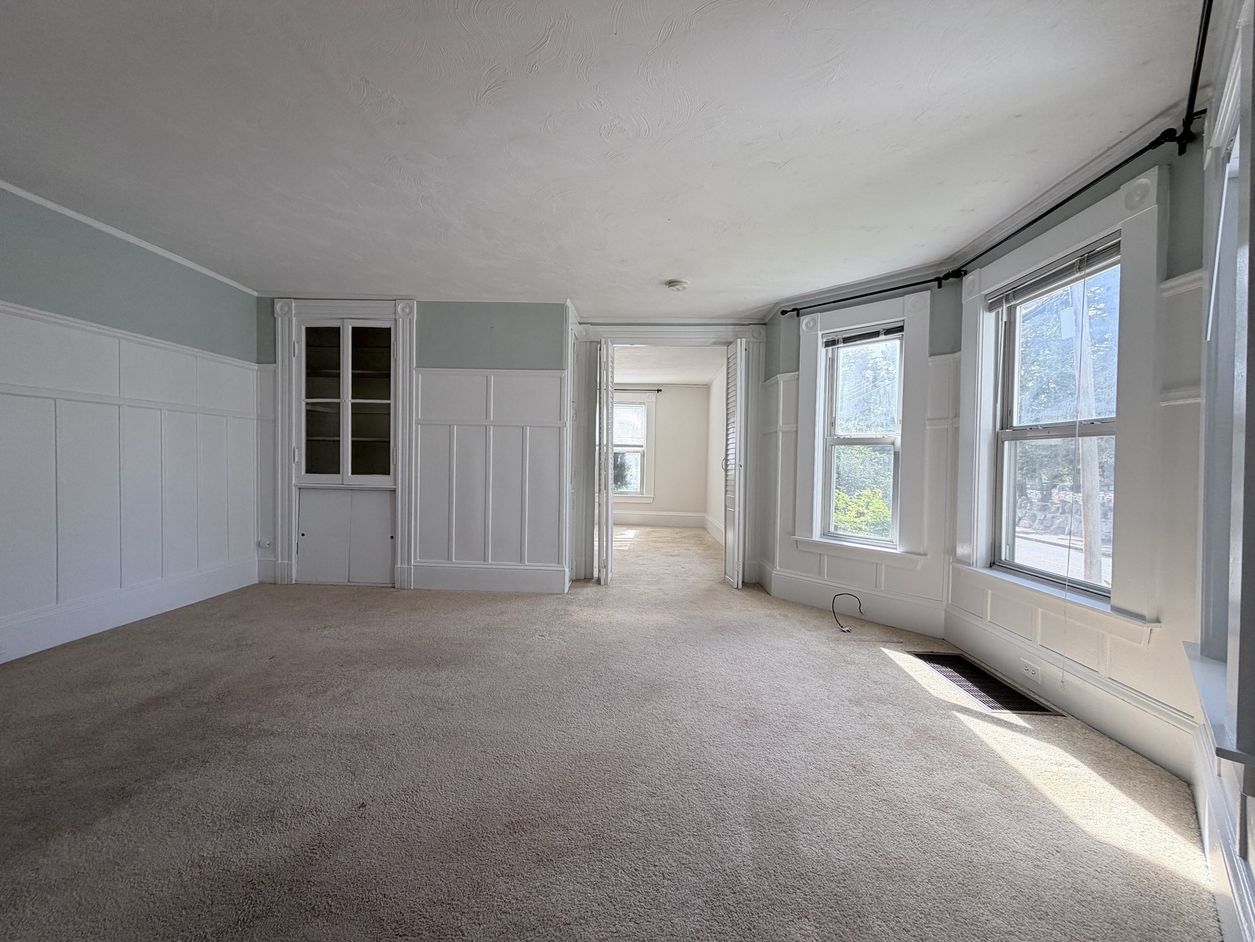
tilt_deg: -1.0
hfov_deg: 102.1
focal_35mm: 14
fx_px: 508
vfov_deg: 85.7
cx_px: 628
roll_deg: -1.0
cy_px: 471
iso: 64
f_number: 2.2
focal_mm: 2.22
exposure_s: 1/131
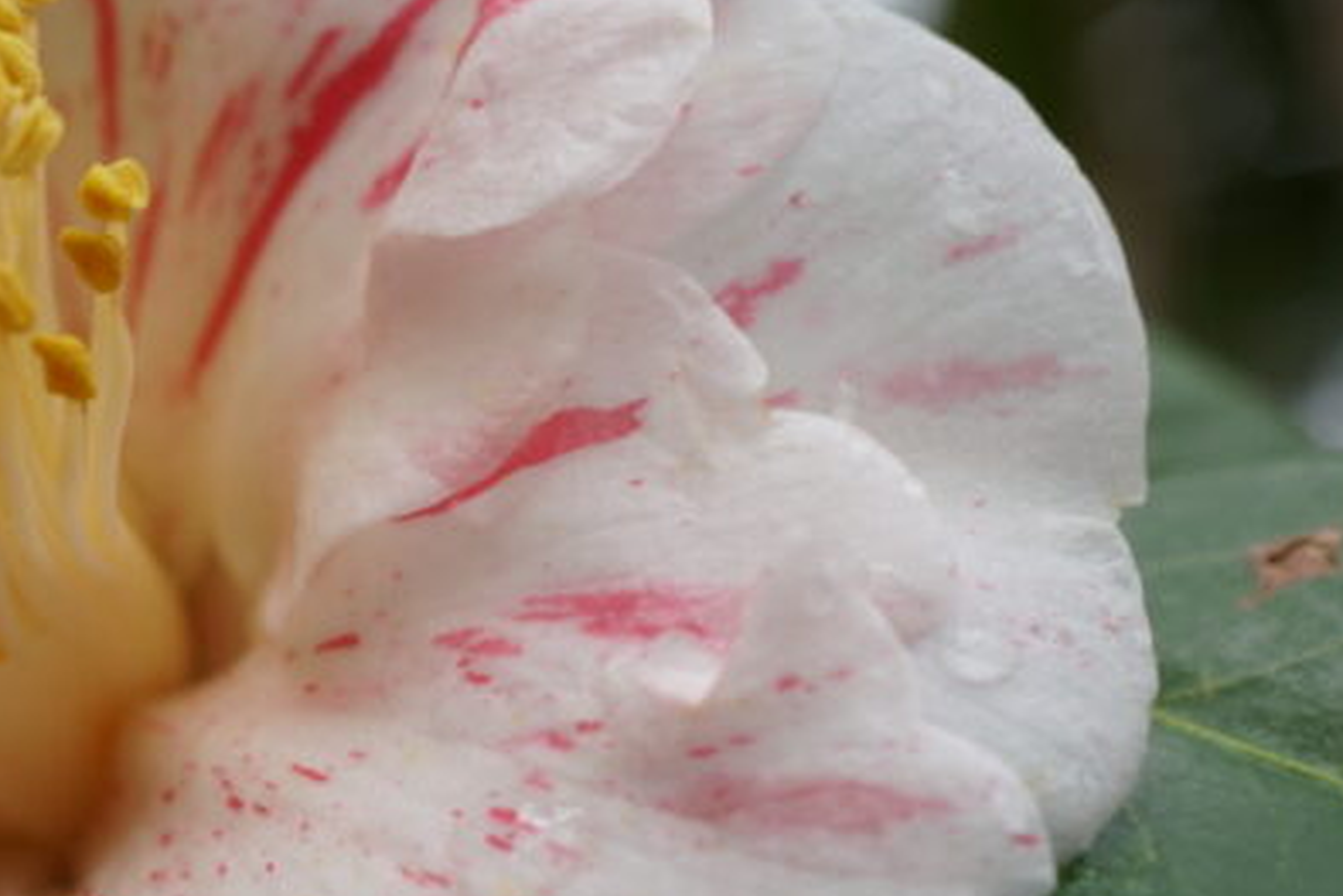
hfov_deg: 17.1
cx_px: 20
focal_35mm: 117
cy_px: 608
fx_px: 4366
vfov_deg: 11.7
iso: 100
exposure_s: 1/100
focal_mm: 30
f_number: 7.1
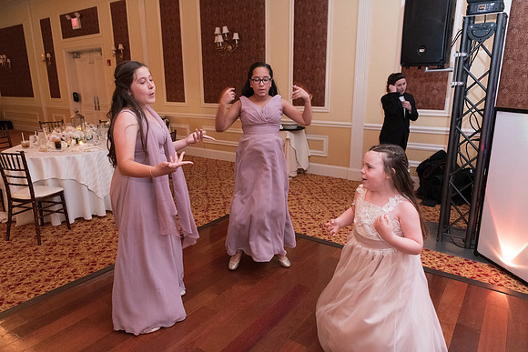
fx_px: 352
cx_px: 264
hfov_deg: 73.7
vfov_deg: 53.2
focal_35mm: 24
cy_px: 176
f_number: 2.8
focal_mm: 24
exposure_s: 1/125
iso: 6400
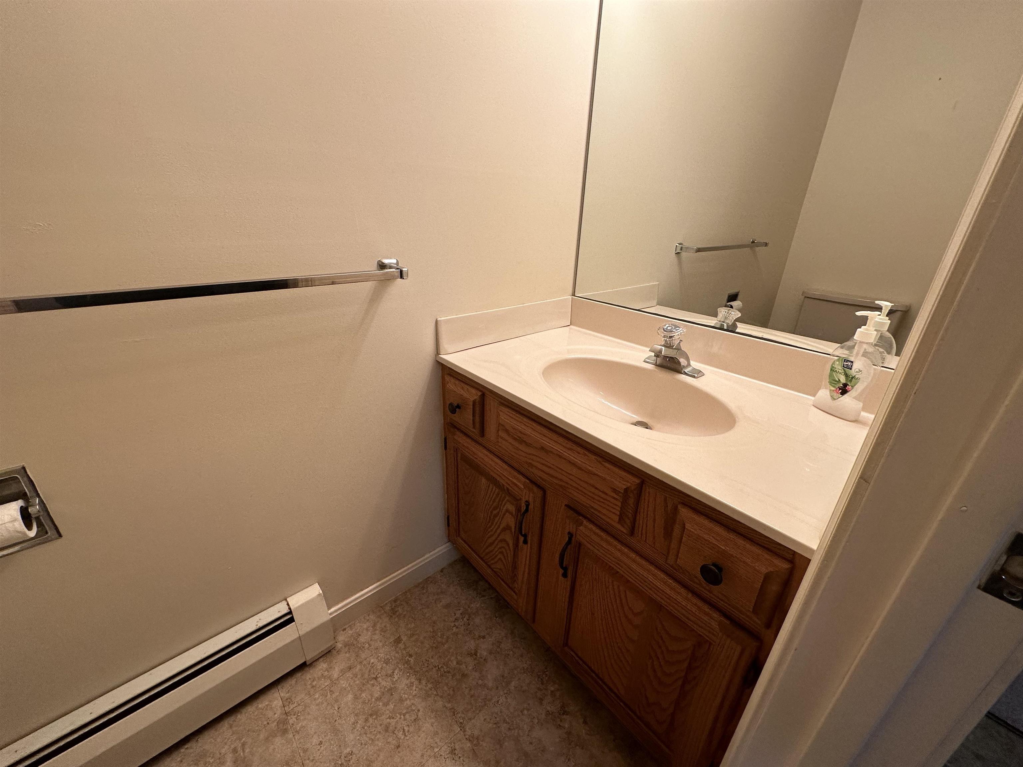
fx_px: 414
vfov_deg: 85.7
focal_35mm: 14
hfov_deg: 102.1
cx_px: 512
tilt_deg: -23.1
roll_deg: -2.4
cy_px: 384
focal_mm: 2.22
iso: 160
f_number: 2.2
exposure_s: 1/120
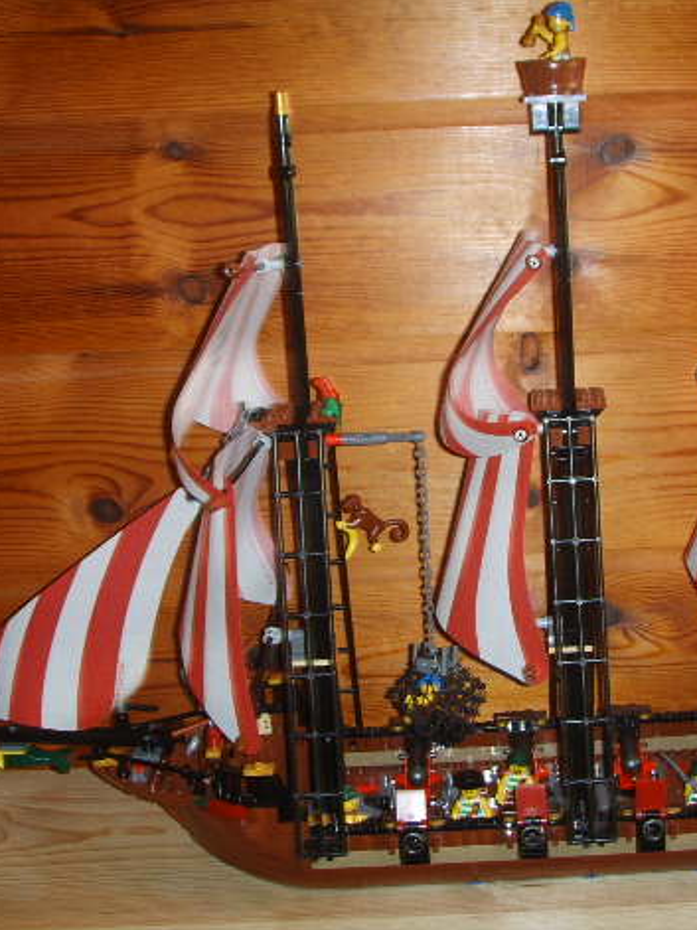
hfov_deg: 27.3
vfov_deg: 36.2
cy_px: 458
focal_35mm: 53
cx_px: 494
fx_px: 1424
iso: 100
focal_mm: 6.6
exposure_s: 1/45
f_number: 3.5
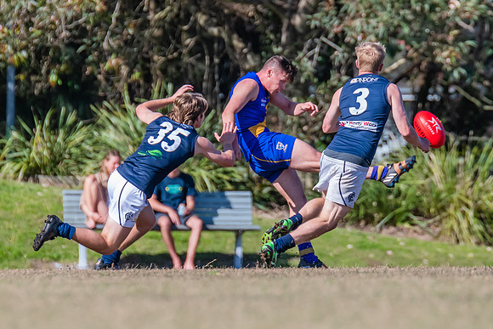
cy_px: 147
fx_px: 11768
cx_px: 319
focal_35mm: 859
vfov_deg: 1.6
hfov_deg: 2.4
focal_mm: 420
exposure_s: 1/2000
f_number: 7.1
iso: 800
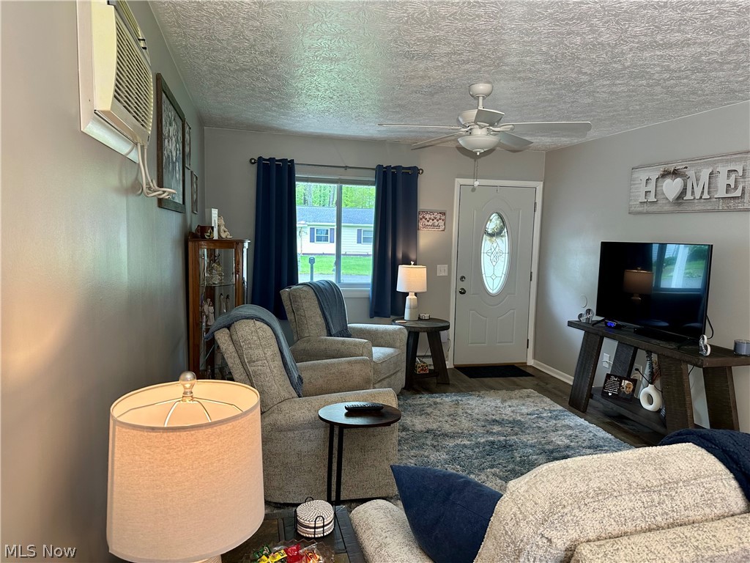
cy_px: 282
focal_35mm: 24
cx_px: 375
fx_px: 520
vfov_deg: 56.8
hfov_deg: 71.6
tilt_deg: -5.3
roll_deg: -1.3
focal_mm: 6.86
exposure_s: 1/60
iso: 160
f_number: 1.78
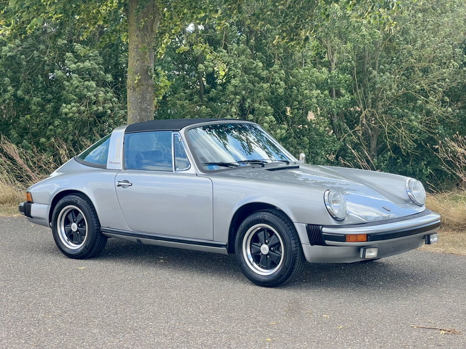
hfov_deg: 25.3
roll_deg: +3.1
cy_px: 174
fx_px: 1037
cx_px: 233
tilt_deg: -6.3
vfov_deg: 19.1
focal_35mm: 77
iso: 32
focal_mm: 9
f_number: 2.8
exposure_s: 1/180
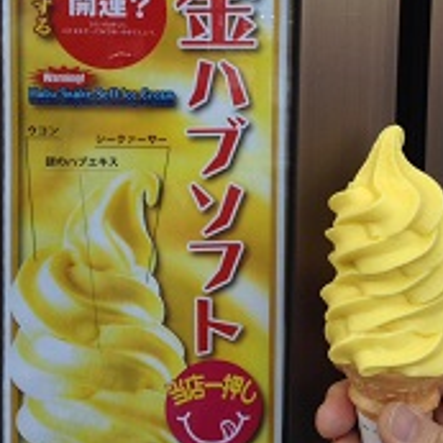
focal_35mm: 69
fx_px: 999
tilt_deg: -6.6
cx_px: 242
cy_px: 81
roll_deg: -0.6
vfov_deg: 24.6
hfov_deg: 25.0
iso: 32
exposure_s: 1/40
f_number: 2.4
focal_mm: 3.3
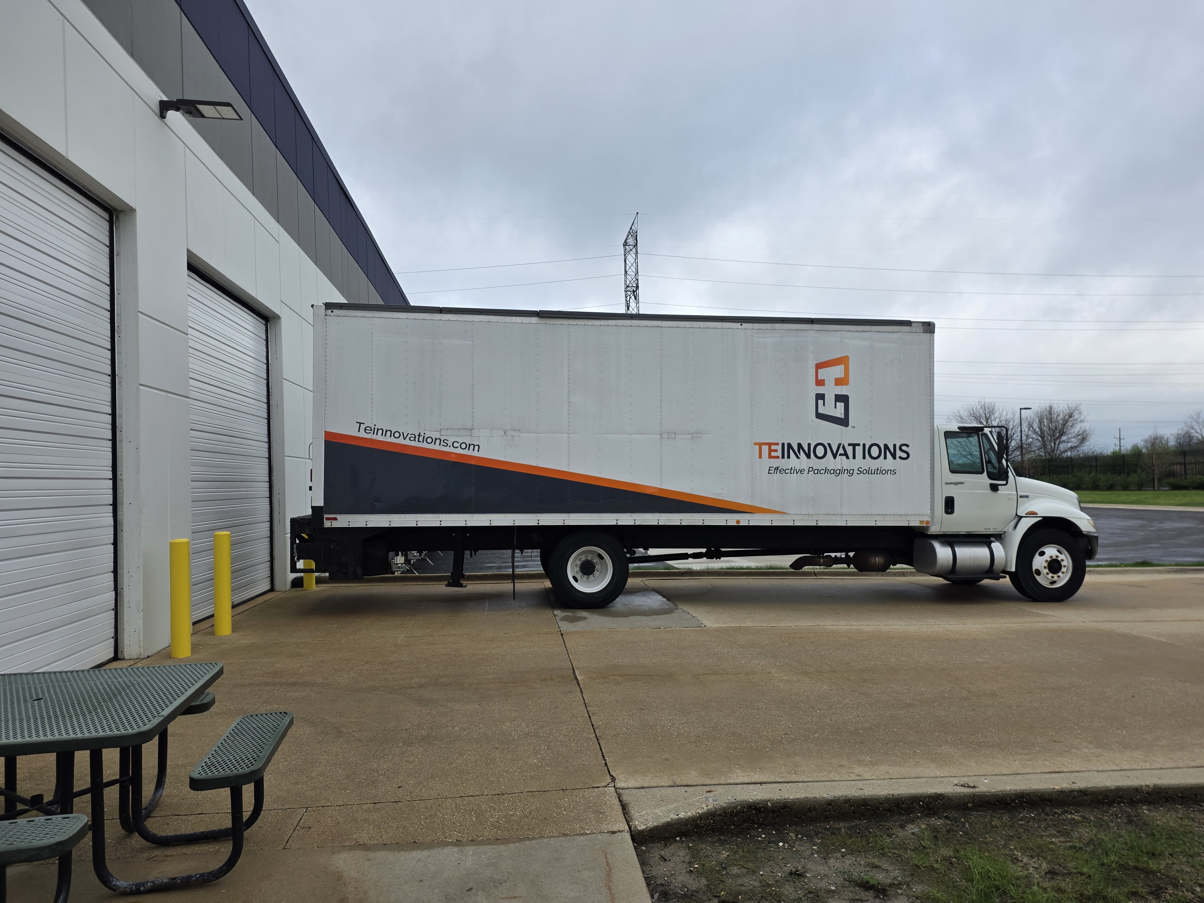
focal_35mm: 23
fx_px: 800
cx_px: 602
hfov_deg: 73.9
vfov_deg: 58.9
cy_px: 452
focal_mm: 6.3
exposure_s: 1/3559
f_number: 1.7
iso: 80
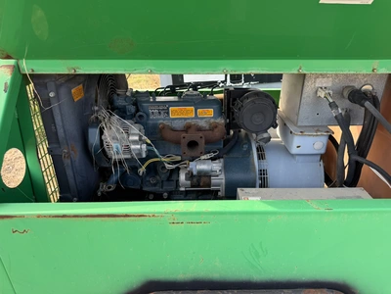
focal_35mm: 24
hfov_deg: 71.6
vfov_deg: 56.8
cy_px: 147
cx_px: 196
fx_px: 271
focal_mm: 6.76
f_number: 1.78
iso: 80
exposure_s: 1/476
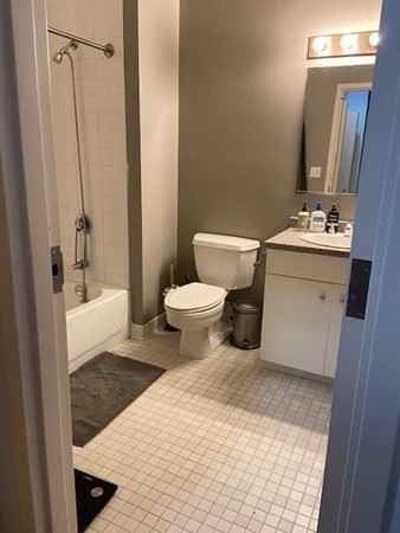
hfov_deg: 53.1
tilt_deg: -15.1
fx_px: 400
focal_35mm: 26
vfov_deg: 67.3
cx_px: 200
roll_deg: -1.6
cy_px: 266
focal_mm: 4.25
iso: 125
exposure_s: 1/60
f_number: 1.8
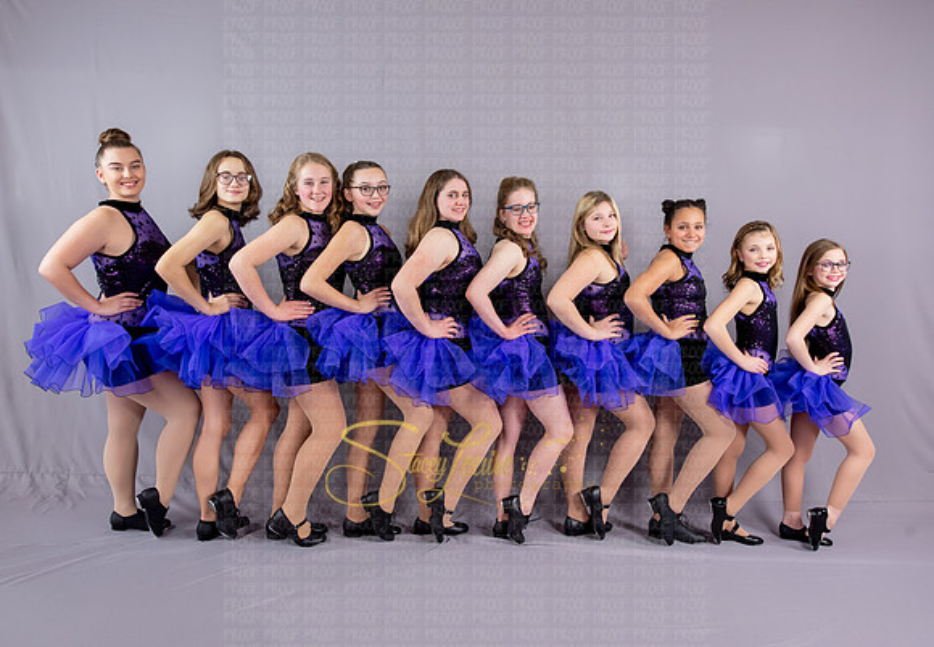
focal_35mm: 27
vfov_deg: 48.3
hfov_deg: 65.8
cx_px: 460
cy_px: 316
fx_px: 722
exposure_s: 1/100
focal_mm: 24
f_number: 5.6
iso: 2500
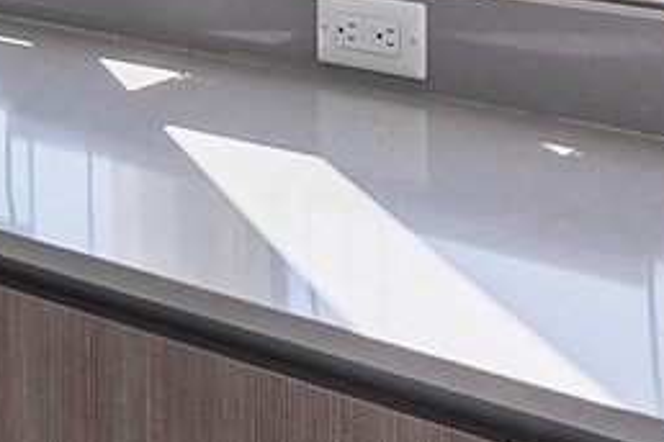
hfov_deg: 21.6
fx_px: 1697
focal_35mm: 92
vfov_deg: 13.4
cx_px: 44
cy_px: -349
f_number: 5.6
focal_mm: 7
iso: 100
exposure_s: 1/80
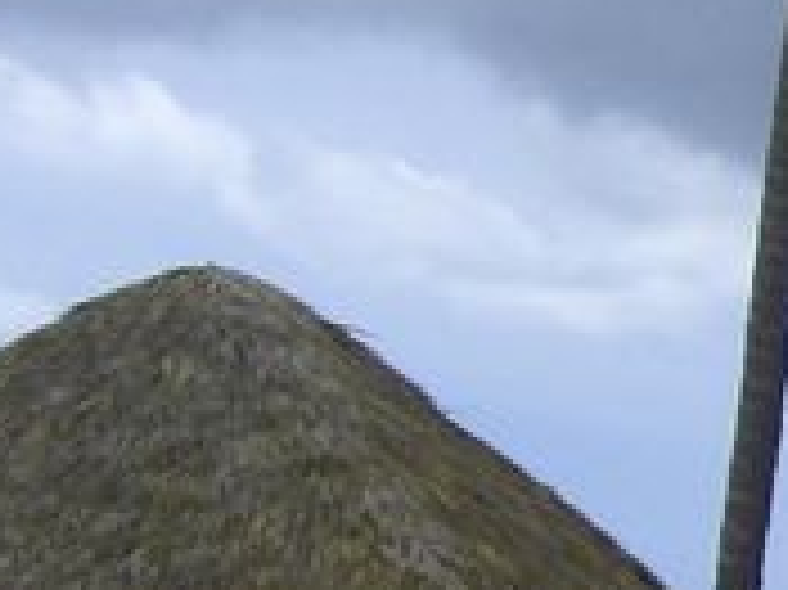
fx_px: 5050
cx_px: 1846
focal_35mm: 222
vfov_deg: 6.7
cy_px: 585
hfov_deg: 8.2
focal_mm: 6.2
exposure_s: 1/160
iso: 64
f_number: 8
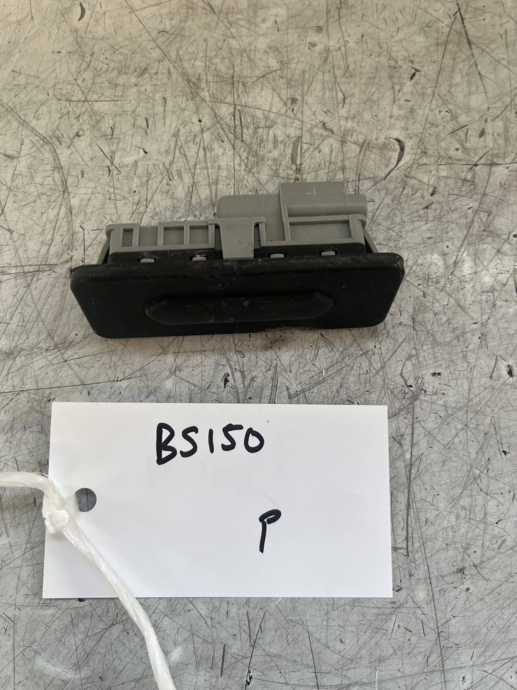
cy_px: 345
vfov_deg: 67.3
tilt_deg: -77.6
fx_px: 518
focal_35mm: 26
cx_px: 258
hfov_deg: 53.1
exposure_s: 1/121
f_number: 1.6
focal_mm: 5.1
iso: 50
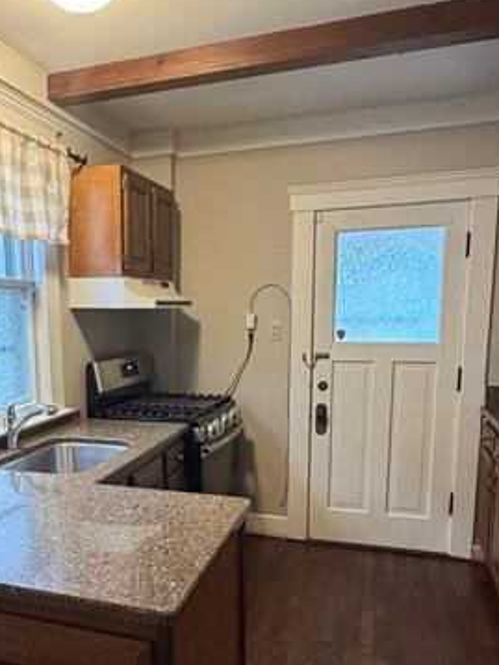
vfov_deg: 59.4
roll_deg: +1.5
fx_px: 576
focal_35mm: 30
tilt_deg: -9.6
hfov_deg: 46.2
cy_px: 403
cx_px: 169
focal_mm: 2.22
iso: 320
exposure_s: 1/60
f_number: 2.2
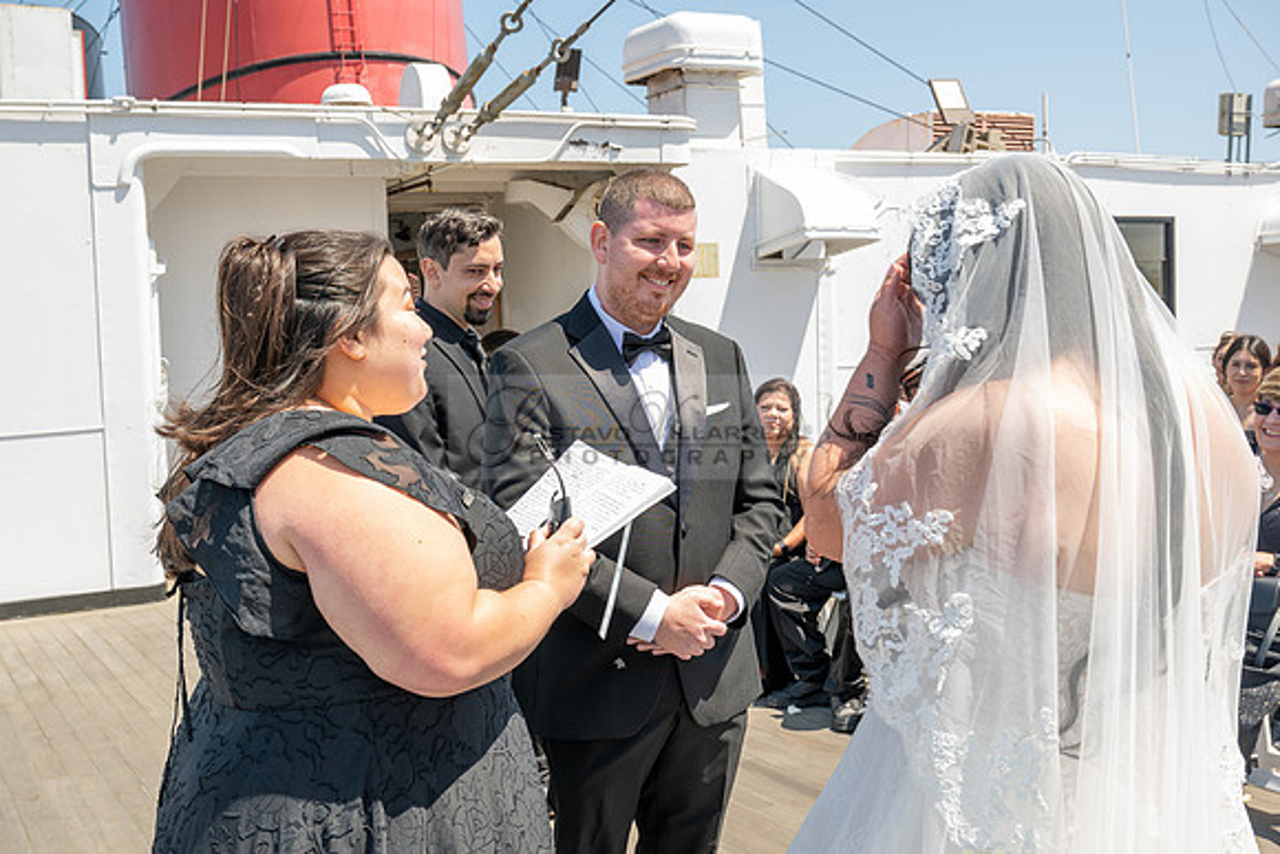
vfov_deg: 32.6
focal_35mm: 41
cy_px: 427
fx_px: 1458
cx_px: 640
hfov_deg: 47.4
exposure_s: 1/200
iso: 200
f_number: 8
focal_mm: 41
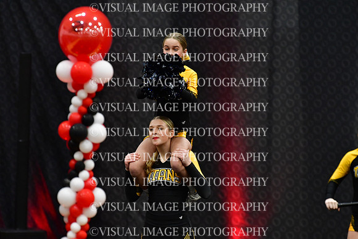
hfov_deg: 6.9
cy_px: 120
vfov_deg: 4.6
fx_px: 2984
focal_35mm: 300
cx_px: 179
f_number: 3.5
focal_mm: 200
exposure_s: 1/500
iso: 4000
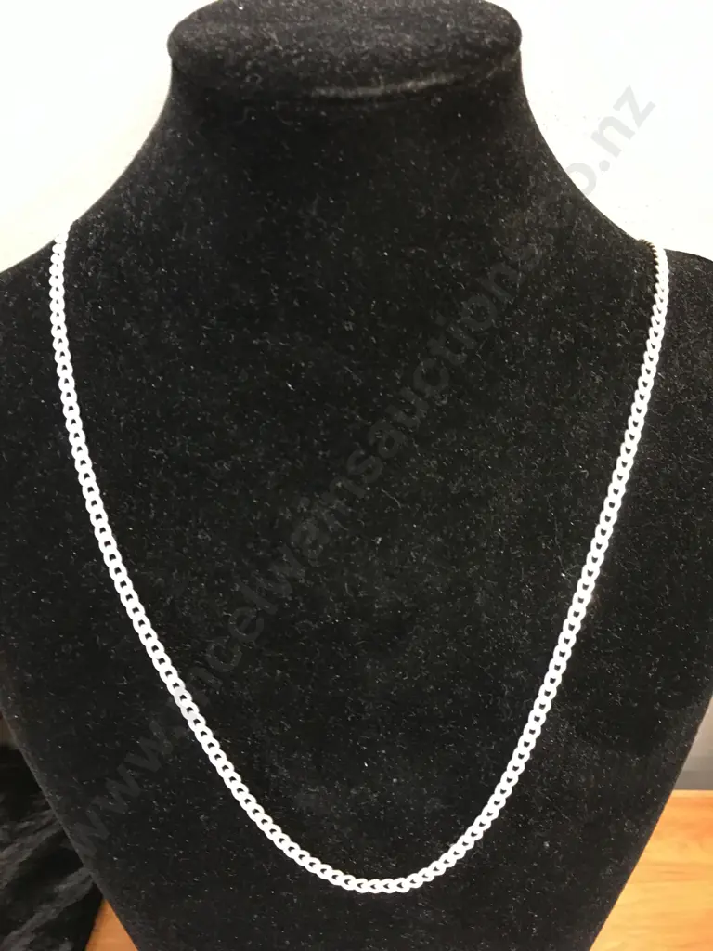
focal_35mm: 29
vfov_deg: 61.7
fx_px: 796
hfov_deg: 48.2
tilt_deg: -33.7
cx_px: 356
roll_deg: +0.4
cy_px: 476
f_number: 2.2
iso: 80
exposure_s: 1/4
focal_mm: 4.15
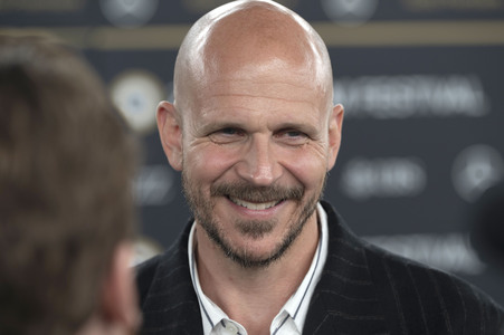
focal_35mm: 168
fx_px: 2350
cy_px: 168
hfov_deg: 12.2
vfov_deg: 8.2
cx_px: 252
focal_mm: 168
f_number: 4
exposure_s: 1/200
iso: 400
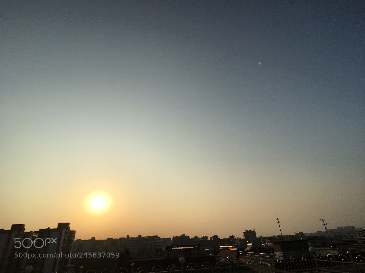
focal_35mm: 29
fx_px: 306
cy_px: 136
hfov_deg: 61.7
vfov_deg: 48.2
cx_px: 182
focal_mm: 4.15
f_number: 2.2
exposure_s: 1/1672
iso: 25
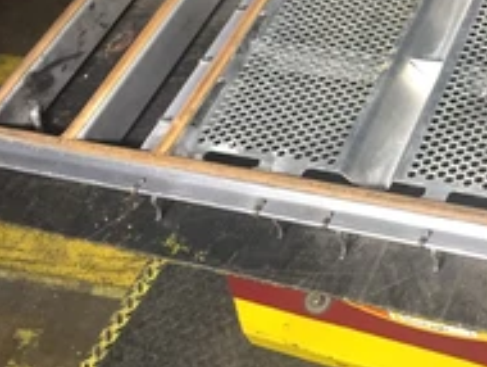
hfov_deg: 29.9
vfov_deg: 23.6
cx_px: 464
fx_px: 859
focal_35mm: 61
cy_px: 59
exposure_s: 1/30
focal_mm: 4.15
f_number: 2.2
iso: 50
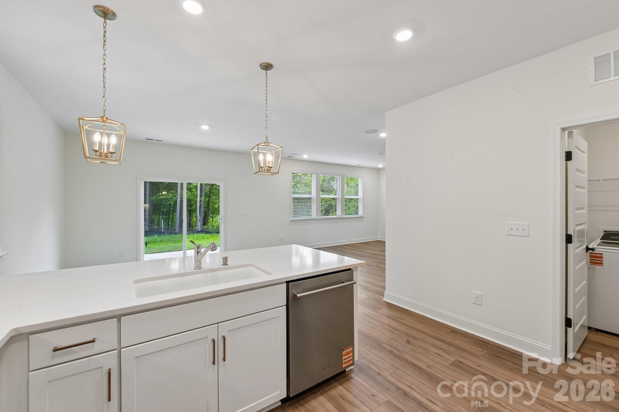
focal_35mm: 15
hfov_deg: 100.4
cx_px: 310
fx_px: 258
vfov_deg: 77.3
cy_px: 206
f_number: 11
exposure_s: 1/10
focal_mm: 15
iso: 200
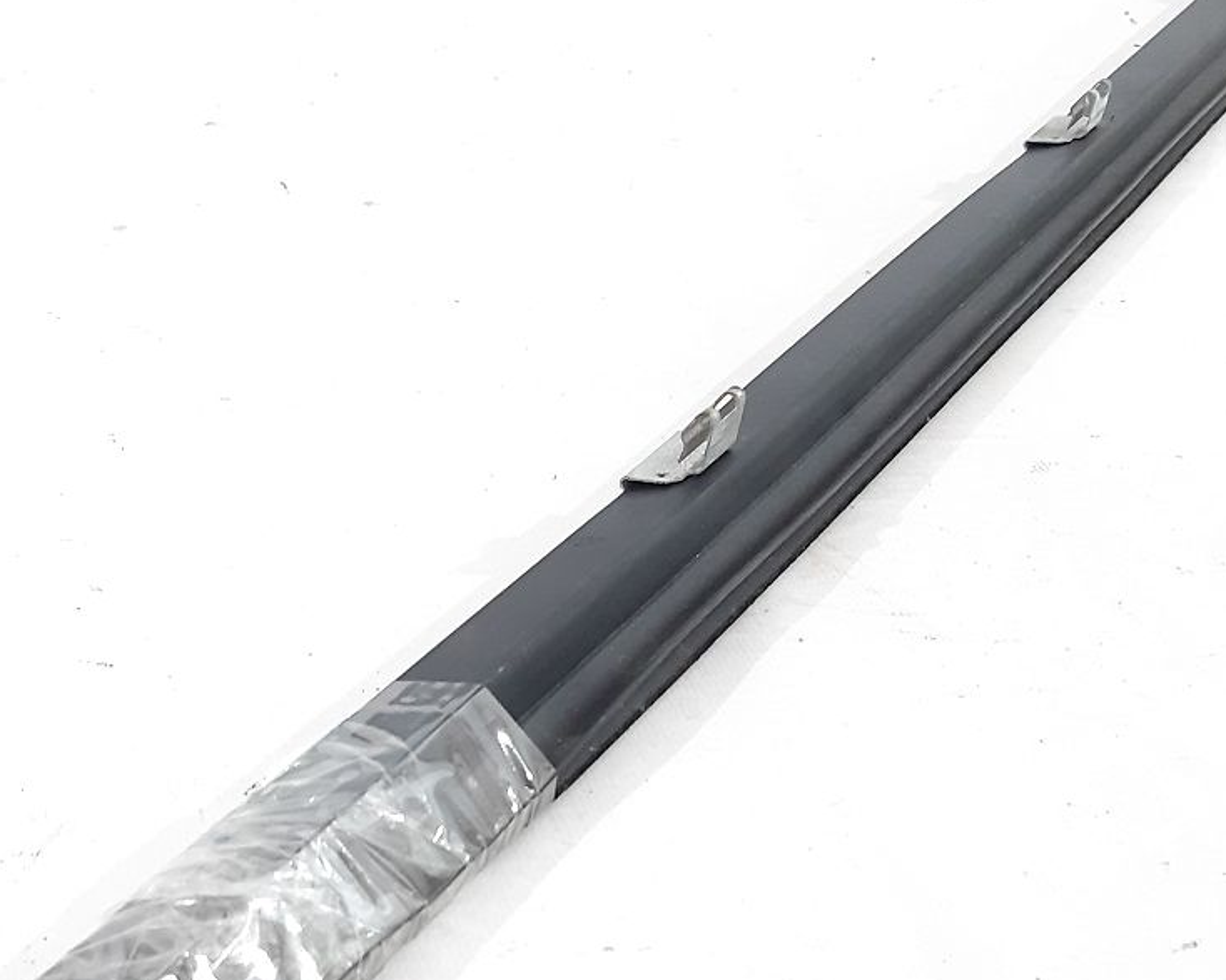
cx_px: 370
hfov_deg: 30.6
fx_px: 2213
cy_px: 733
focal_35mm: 61
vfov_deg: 24.7
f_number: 1.7
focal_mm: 3.93
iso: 200
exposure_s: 1/50
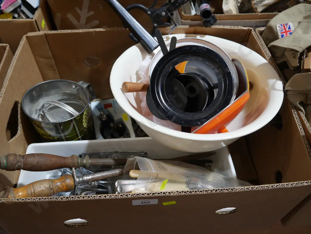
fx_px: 288
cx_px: 156
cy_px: 117
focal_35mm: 32
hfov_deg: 56.8
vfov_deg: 44.2
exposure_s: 1/60
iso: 200
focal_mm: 16
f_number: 3.6
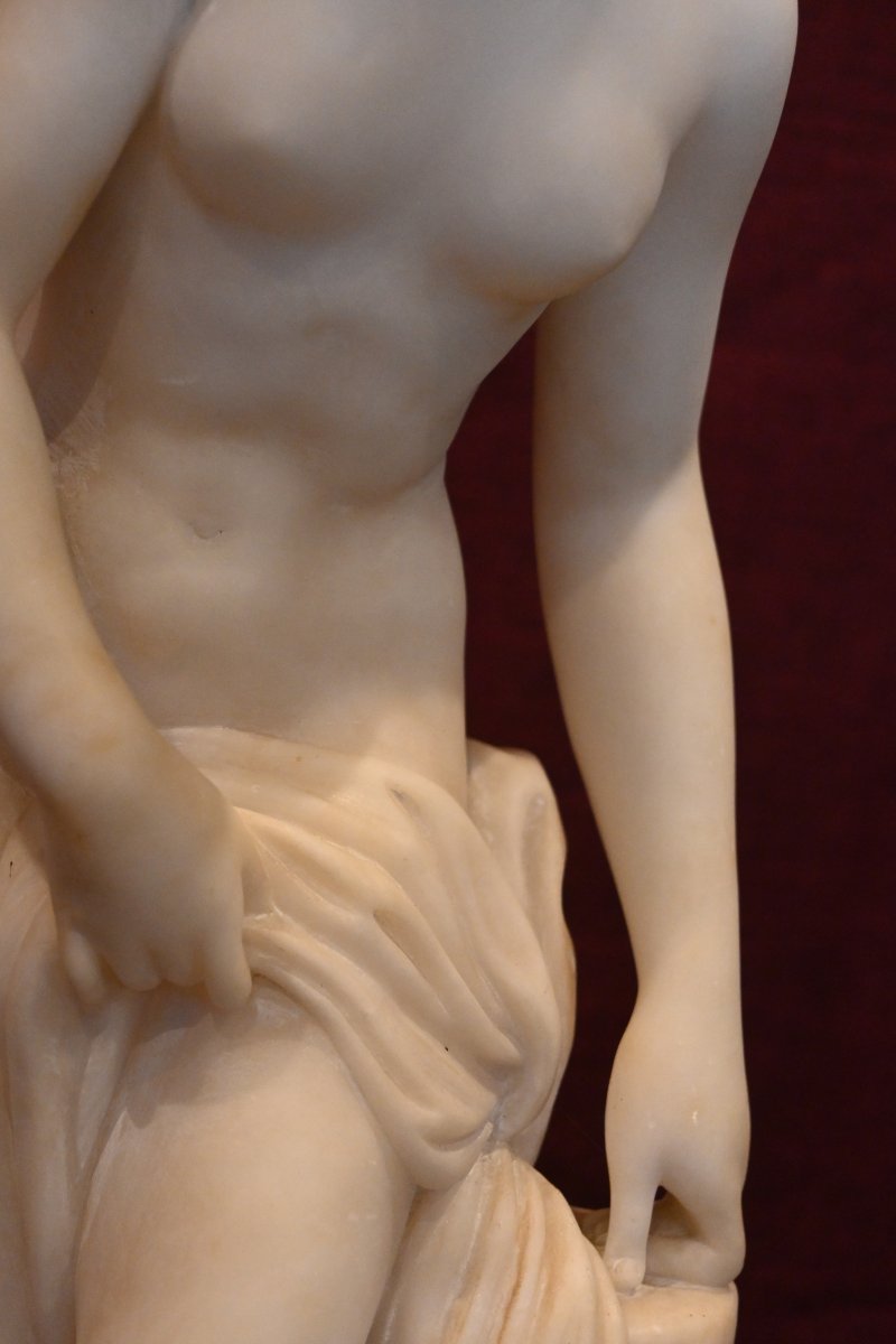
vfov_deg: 27.0
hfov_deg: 18.2
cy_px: 672
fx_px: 2800
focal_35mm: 75
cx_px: 448
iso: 3200
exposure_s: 1/60
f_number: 6.3
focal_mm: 50
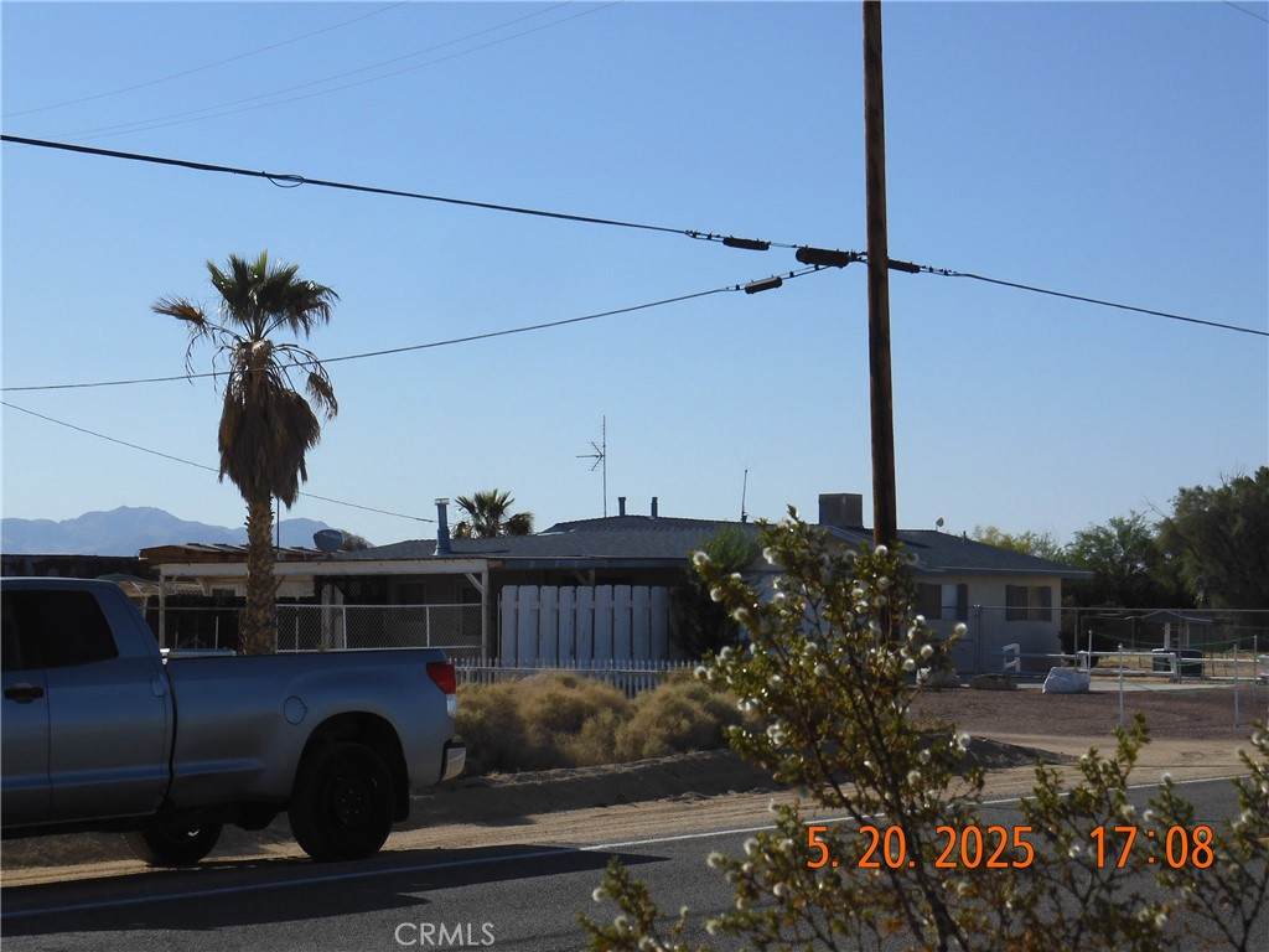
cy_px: 476
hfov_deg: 27.8
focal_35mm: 70
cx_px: 634
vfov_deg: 21.0
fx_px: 2566
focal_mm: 12.5
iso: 100
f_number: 4.5
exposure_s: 1/1600
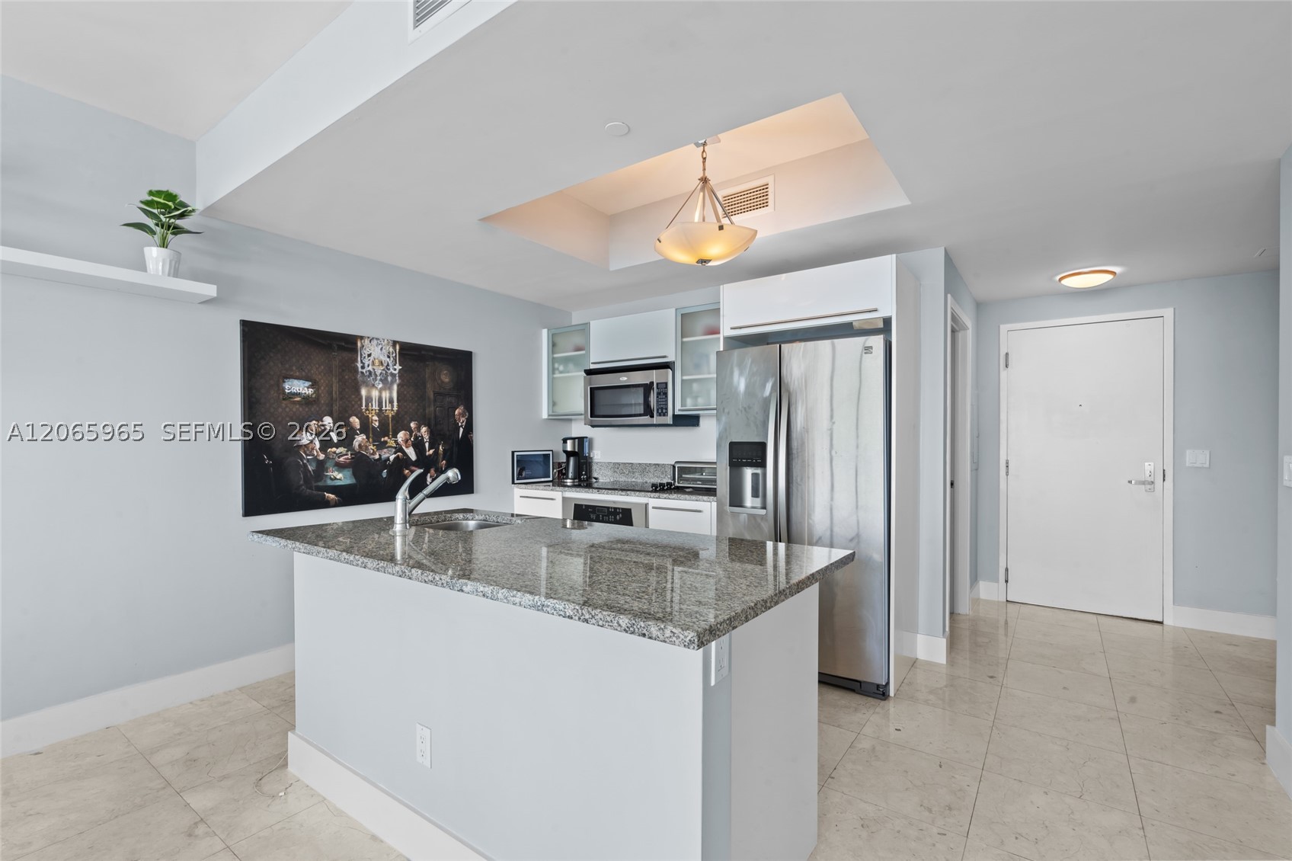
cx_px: 646
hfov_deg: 96.7
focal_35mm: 16
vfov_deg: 73.7
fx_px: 574
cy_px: 430
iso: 250
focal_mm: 16
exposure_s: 1/2
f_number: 14
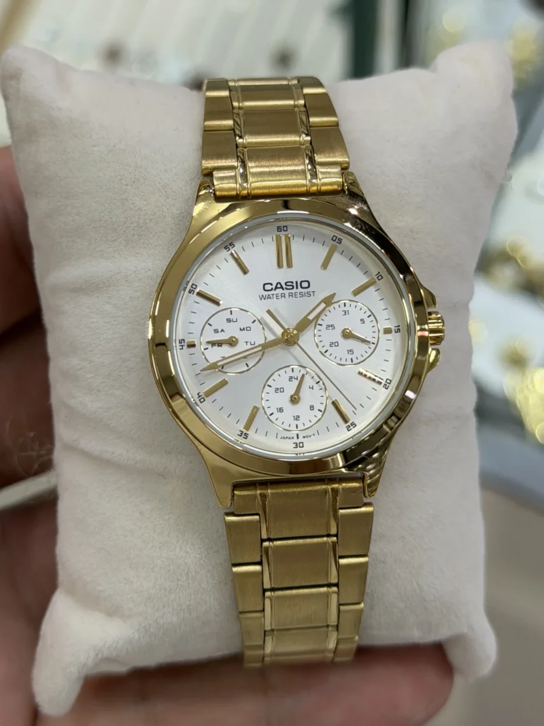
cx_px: 272
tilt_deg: -60.5
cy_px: 363
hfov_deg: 30.3
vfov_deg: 39.7
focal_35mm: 48
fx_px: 1006
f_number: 1.78
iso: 80
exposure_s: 1/652
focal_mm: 6.76
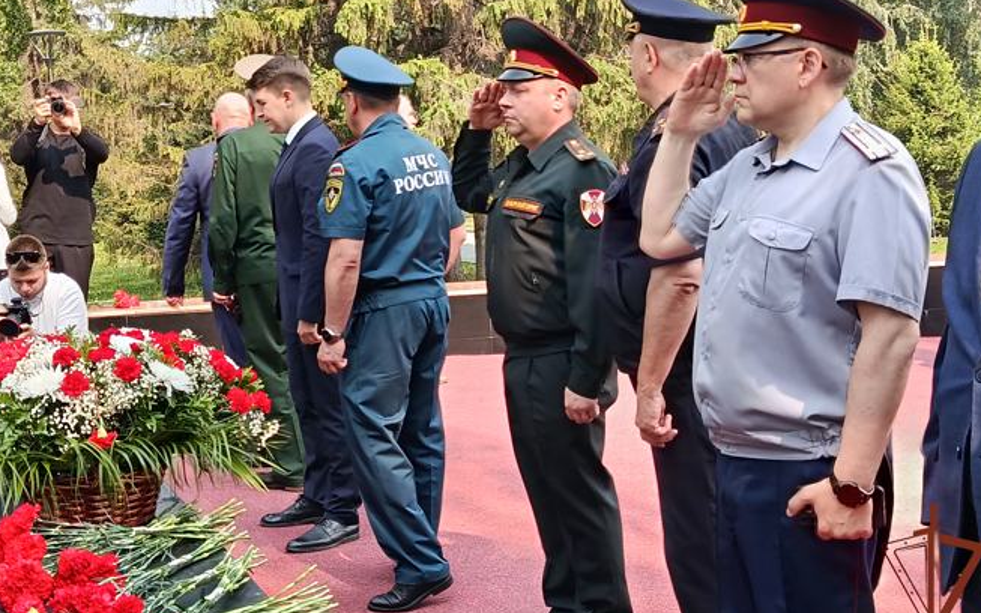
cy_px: 285
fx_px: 1390
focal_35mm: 52
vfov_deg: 24.9
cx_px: 494
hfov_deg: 38.9
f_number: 1.7
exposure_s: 1/115
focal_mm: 5.24
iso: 50
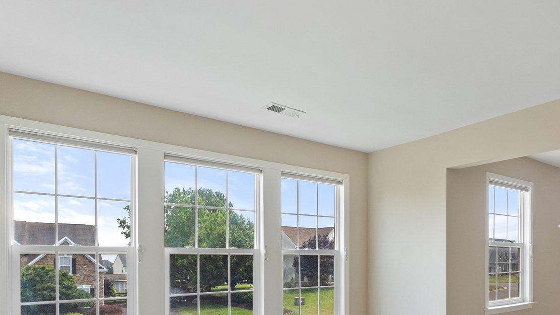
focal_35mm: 27
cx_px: 419
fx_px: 401
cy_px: 258
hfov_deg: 65.6
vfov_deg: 40.9
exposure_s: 1/40
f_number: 8
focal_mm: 14
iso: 500
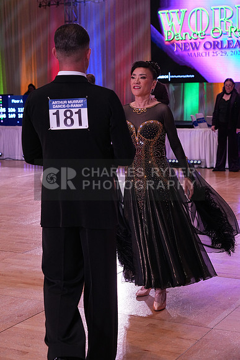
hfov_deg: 20.9
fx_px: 650
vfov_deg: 31.0
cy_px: 180
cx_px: 120
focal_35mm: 65
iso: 2500
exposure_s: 1/320
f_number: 5.6
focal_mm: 65
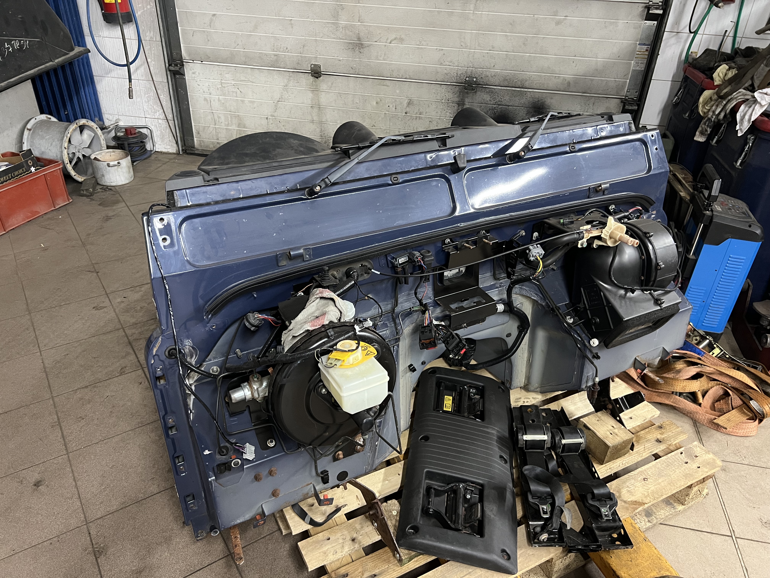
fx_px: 578
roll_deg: -1.3
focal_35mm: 26
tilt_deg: -32.5
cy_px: 289
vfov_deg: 53.1
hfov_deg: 67.3
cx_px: 385
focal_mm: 5.7
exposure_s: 1/45
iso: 500
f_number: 1.5
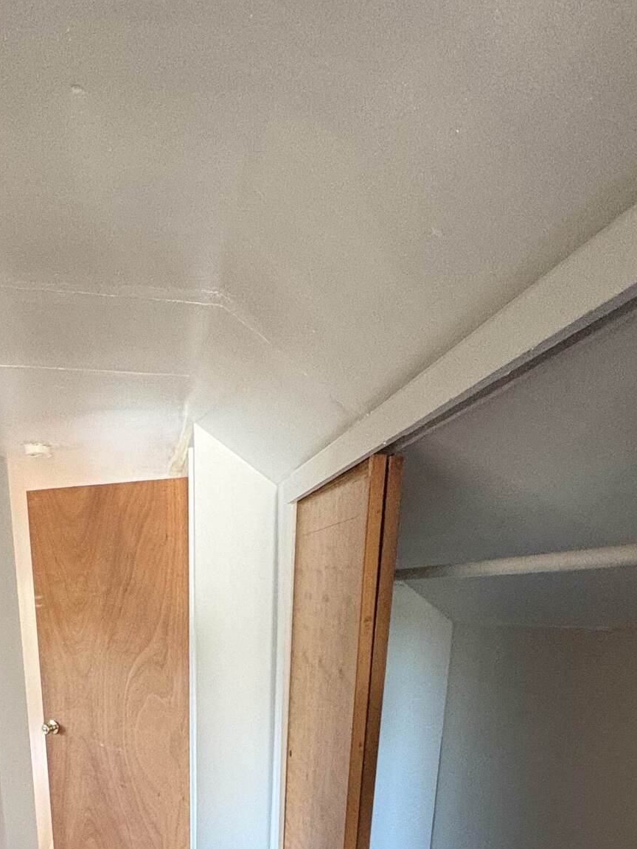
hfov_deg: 49.0
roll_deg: -0.4
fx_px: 687
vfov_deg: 52.6
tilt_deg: -16.8
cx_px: 219
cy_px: 817
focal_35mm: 28
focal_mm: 2.22
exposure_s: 1/60
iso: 640
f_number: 2.2
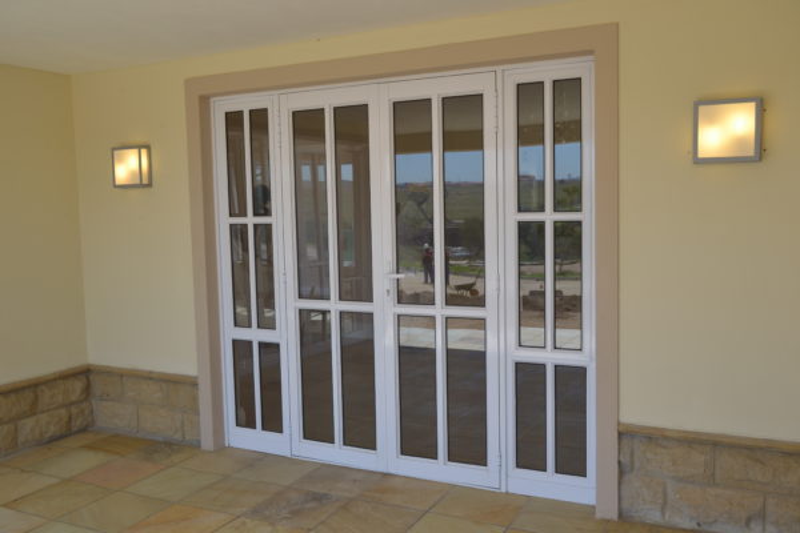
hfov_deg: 57.2
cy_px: 266
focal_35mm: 33
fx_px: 733
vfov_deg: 40.0
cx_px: 400
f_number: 5.6
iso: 100
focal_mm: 22
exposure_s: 1/125
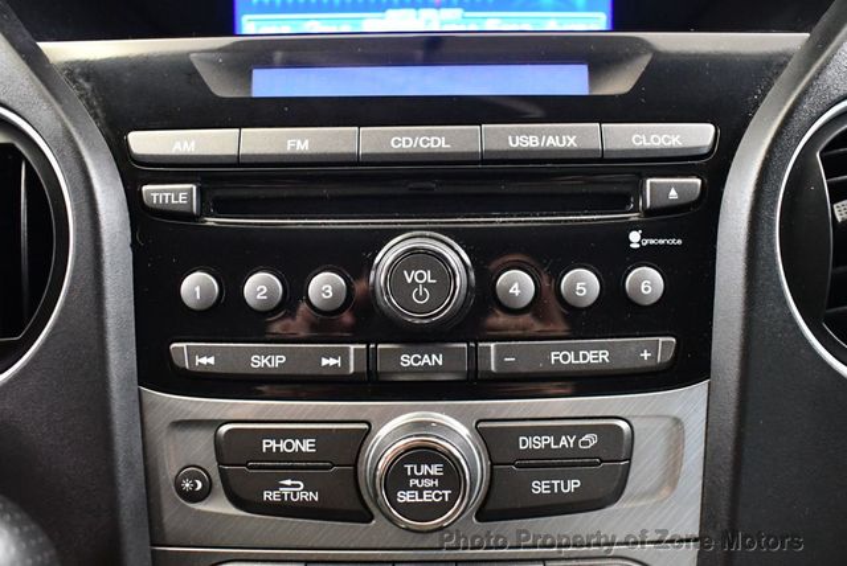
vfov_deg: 36.9
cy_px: 283
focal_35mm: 36
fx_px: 848
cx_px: 424
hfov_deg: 53.1
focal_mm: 18
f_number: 3.5
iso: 7200
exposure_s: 1/60
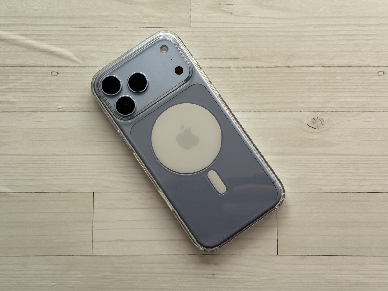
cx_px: 194
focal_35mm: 48
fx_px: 538
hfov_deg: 39.7
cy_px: 146
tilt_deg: -83.8
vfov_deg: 30.3
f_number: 1.78
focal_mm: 6.76
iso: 64
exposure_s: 1/308
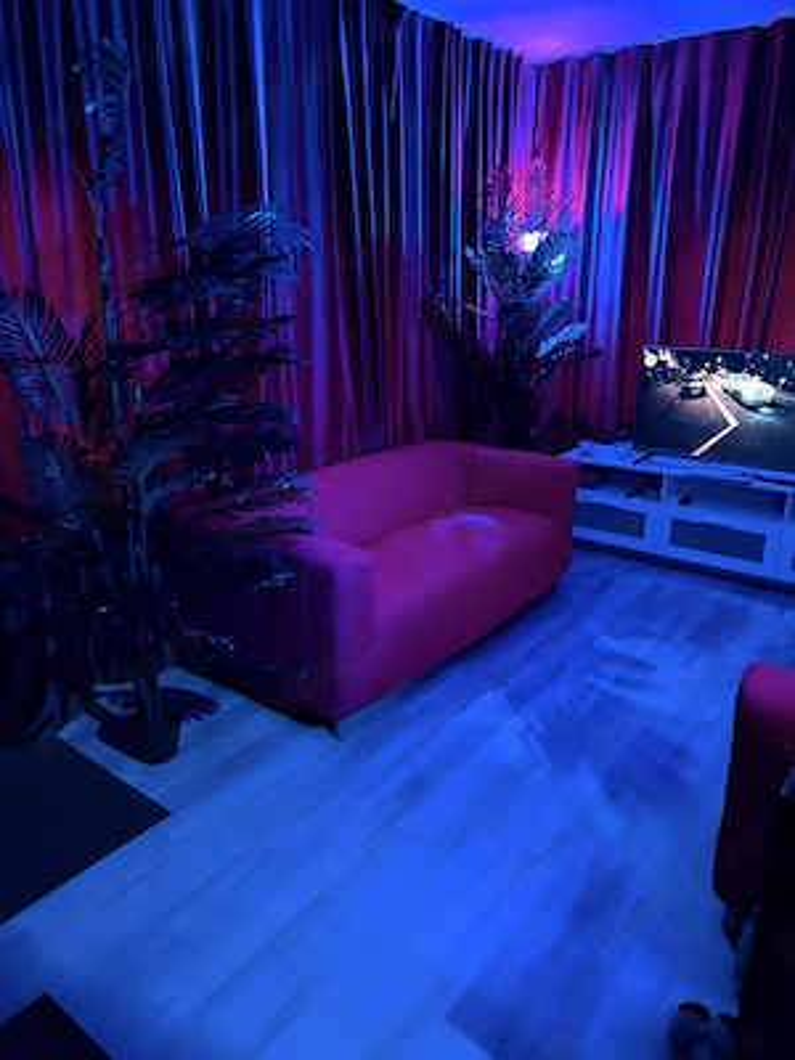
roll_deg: +0.0
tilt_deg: -18.8
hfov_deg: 56.8
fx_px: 735
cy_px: 530
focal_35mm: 24
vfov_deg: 71.6
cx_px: 398
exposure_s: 1/25
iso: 1000
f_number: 1.78
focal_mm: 6.76
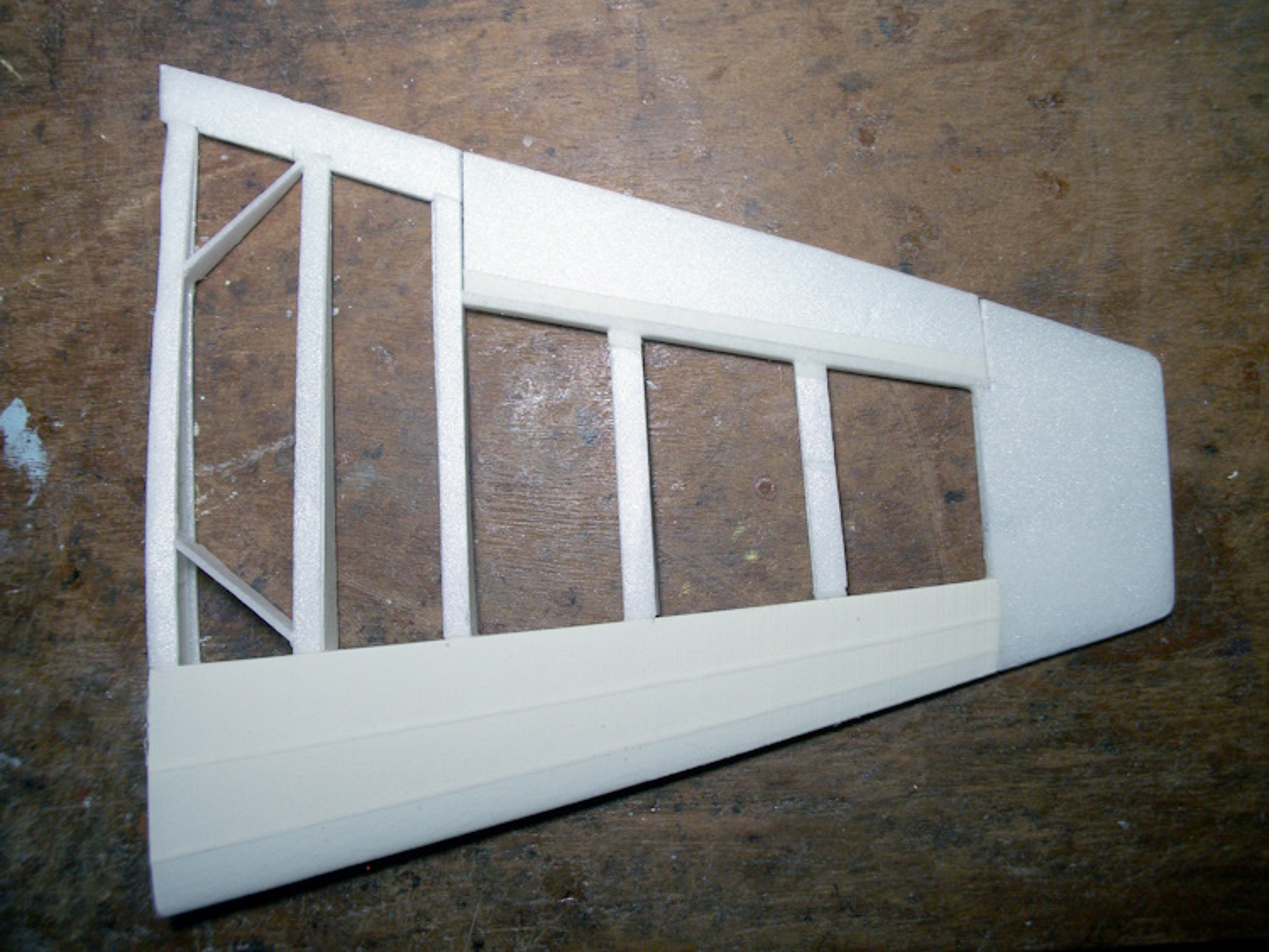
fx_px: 1173
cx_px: 634
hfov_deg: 56.8
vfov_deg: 44.2
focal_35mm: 32
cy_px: 476
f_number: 2.9
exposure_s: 1/125
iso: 80
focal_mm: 5.7
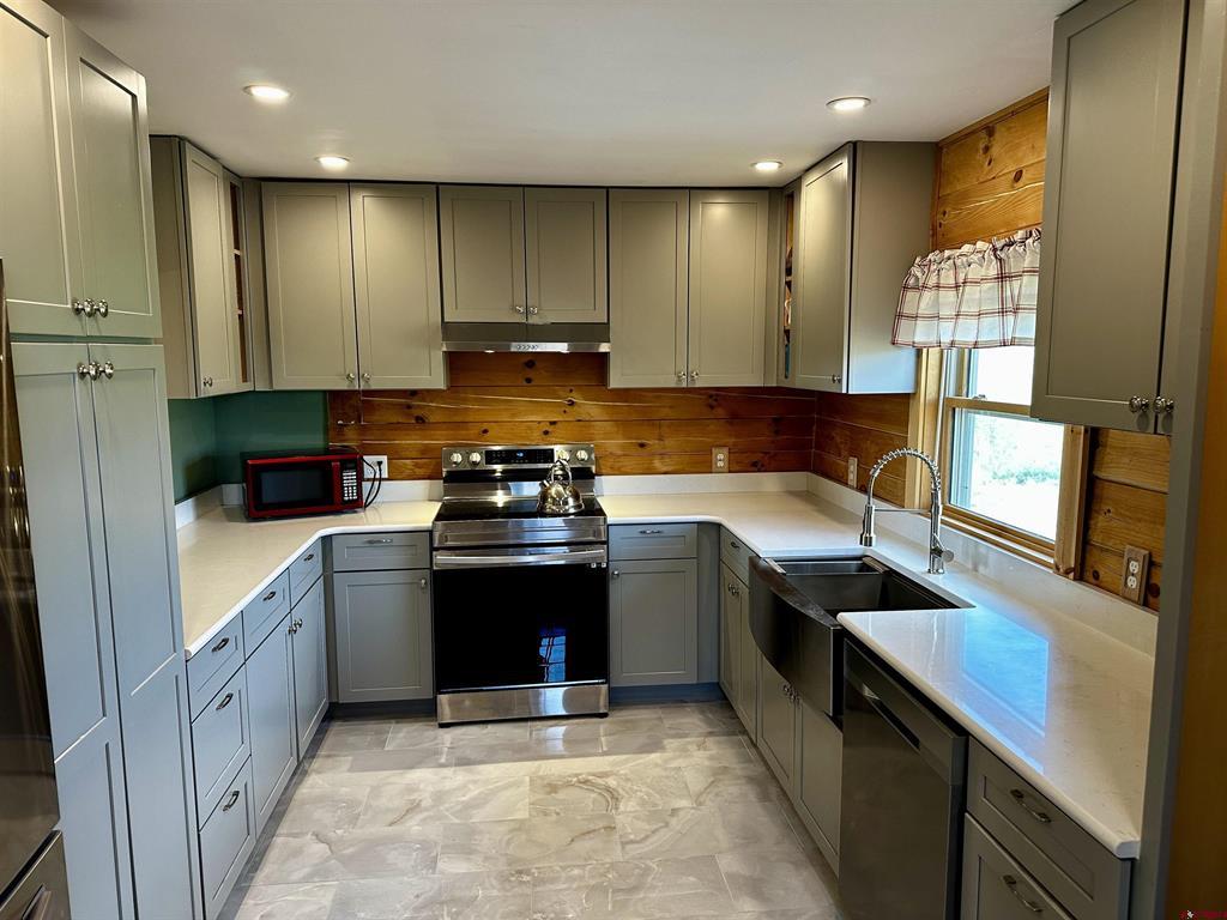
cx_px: 614
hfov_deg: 71.6
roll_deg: +0.5
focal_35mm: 24
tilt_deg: -7.2
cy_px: 460
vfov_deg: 56.8
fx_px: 851
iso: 160
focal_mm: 6.86
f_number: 1.78
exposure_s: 1/120
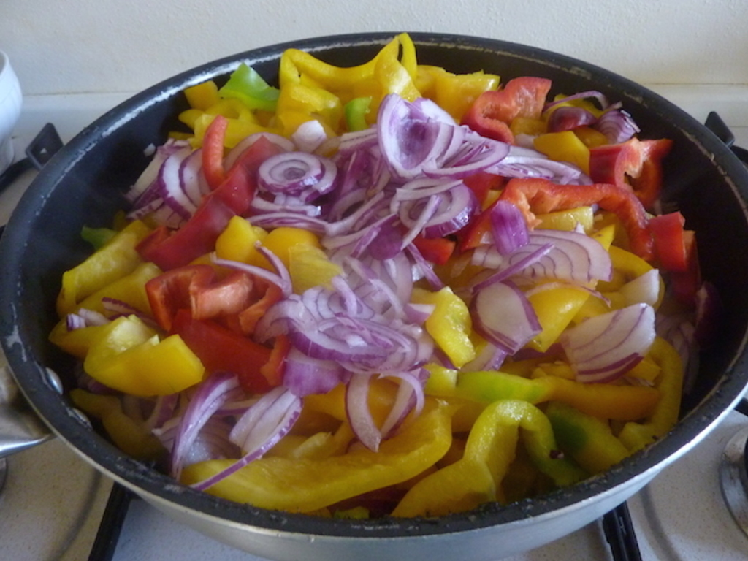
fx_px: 540
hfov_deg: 69.4
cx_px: 374
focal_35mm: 25
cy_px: 280
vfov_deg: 54.9
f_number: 3.3
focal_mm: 4.1
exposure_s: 1/8
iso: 400
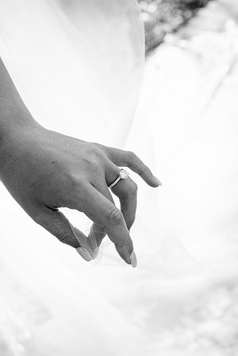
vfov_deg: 39.6
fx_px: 496
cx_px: 119
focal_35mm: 50
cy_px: 178
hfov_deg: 27.0
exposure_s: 1/250
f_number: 6.3
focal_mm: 50
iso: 200
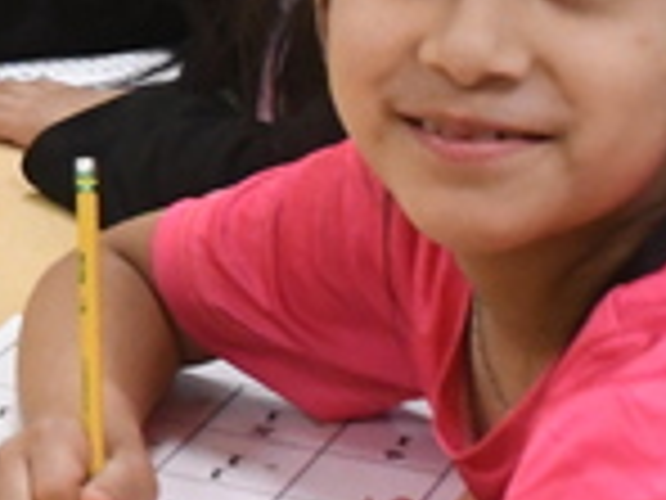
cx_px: -796
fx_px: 4233
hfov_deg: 8.4
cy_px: -277
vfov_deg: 6.7
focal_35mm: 220
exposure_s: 1/100
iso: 3200
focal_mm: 22
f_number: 5.6
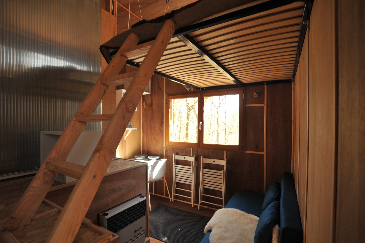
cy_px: 122
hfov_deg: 93.3
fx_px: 172
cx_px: 182
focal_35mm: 17
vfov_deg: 70.3
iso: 200
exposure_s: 1/10
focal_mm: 17
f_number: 8
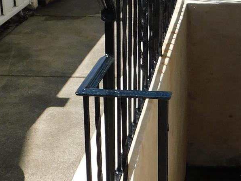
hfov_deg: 23.2
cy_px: 39
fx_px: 550
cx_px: 268
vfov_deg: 18.5
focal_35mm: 79
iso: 125
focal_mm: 4
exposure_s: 1/1500
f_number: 3
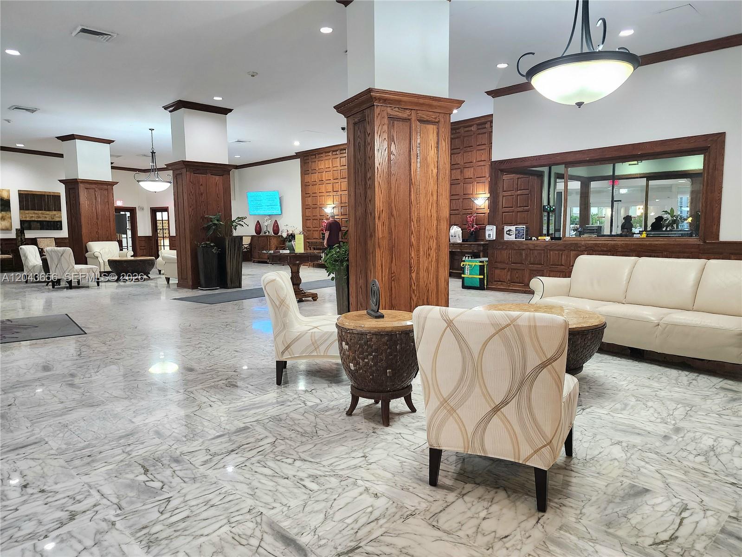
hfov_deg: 73.9
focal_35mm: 23
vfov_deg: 58.9
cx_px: 371
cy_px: 278
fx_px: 493
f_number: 1.8
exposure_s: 1/40
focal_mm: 6.4
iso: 250
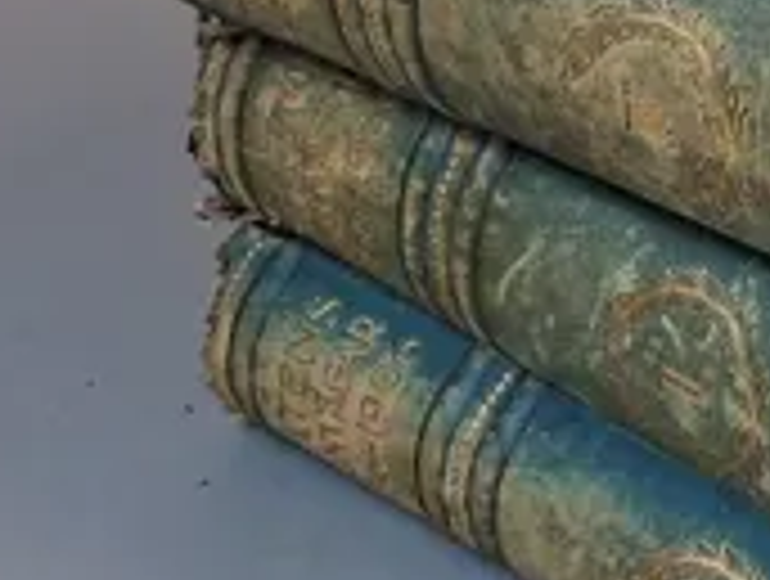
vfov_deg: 11.6
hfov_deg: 15.1
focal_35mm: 126
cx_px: 914
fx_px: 2809
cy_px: -45
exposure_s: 1/50
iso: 400
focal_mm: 4
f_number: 1.8
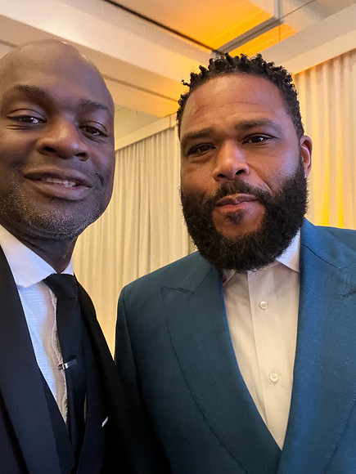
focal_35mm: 30
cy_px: 237
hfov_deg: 46.8
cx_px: 178
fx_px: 411
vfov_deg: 60.0
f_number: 2.2
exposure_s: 1/24
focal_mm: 2.71
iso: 800
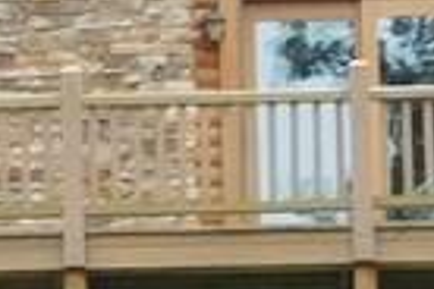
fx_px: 6606
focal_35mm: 548
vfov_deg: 2.5
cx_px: 186
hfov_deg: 3.8
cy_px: 270
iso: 125
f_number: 4.3
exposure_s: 1/160
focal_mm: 12.6
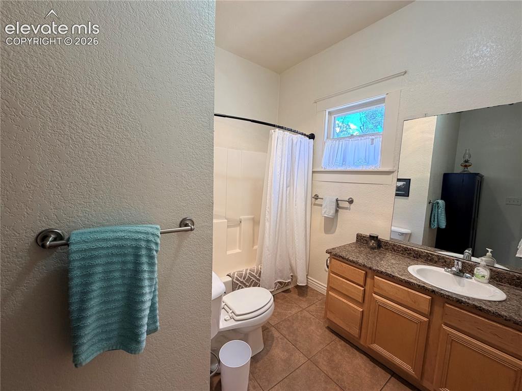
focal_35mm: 14
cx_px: 261
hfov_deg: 102.1
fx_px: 211
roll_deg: -1.9
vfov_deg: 85.6
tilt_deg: -4.8
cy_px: 196
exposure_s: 1/120
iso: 160
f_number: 2.2
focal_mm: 2.22
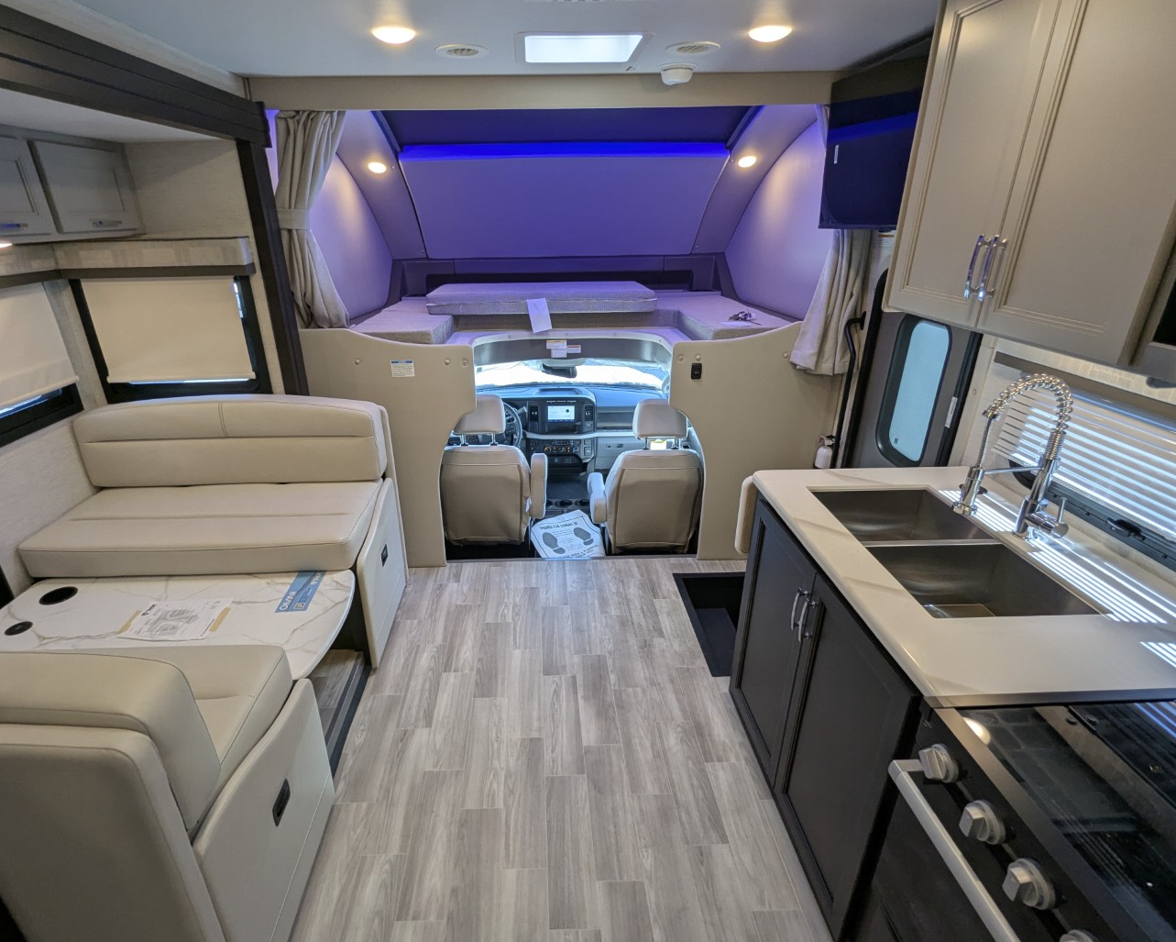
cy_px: 477
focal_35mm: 17
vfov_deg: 77.0
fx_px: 592
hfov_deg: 89.5
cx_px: 550
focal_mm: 2.35
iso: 53
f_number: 2.2
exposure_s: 1/106
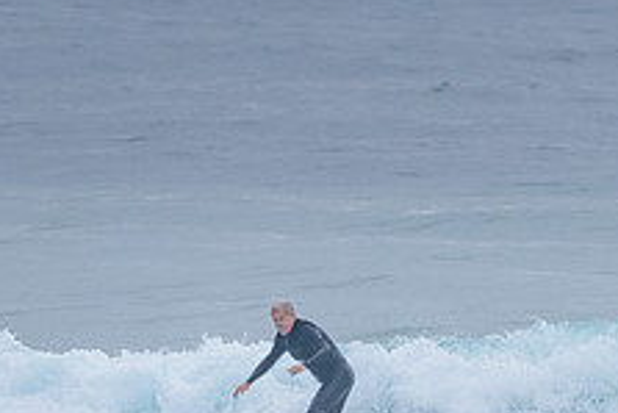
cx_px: 403
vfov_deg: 0.9
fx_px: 27363
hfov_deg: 1.3
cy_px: 399
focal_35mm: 1593
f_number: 5.6
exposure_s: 1/2000
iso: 1100
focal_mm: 500
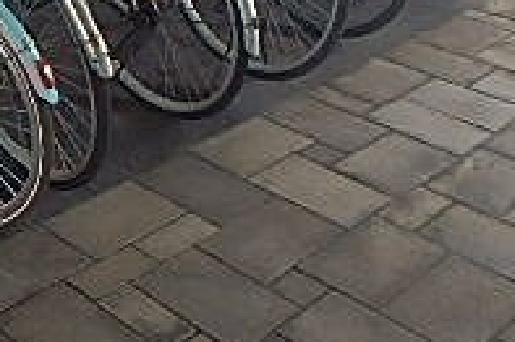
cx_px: 76
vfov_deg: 18.1
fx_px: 1015
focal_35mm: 71
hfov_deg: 27.7
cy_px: -78
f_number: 3.5
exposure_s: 1/50
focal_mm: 3.7
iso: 200
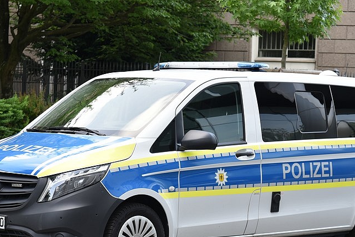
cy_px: 157
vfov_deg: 11.5
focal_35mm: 119
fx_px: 1174
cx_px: 188
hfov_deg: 17.2
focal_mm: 85
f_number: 5
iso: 400
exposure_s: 1/100
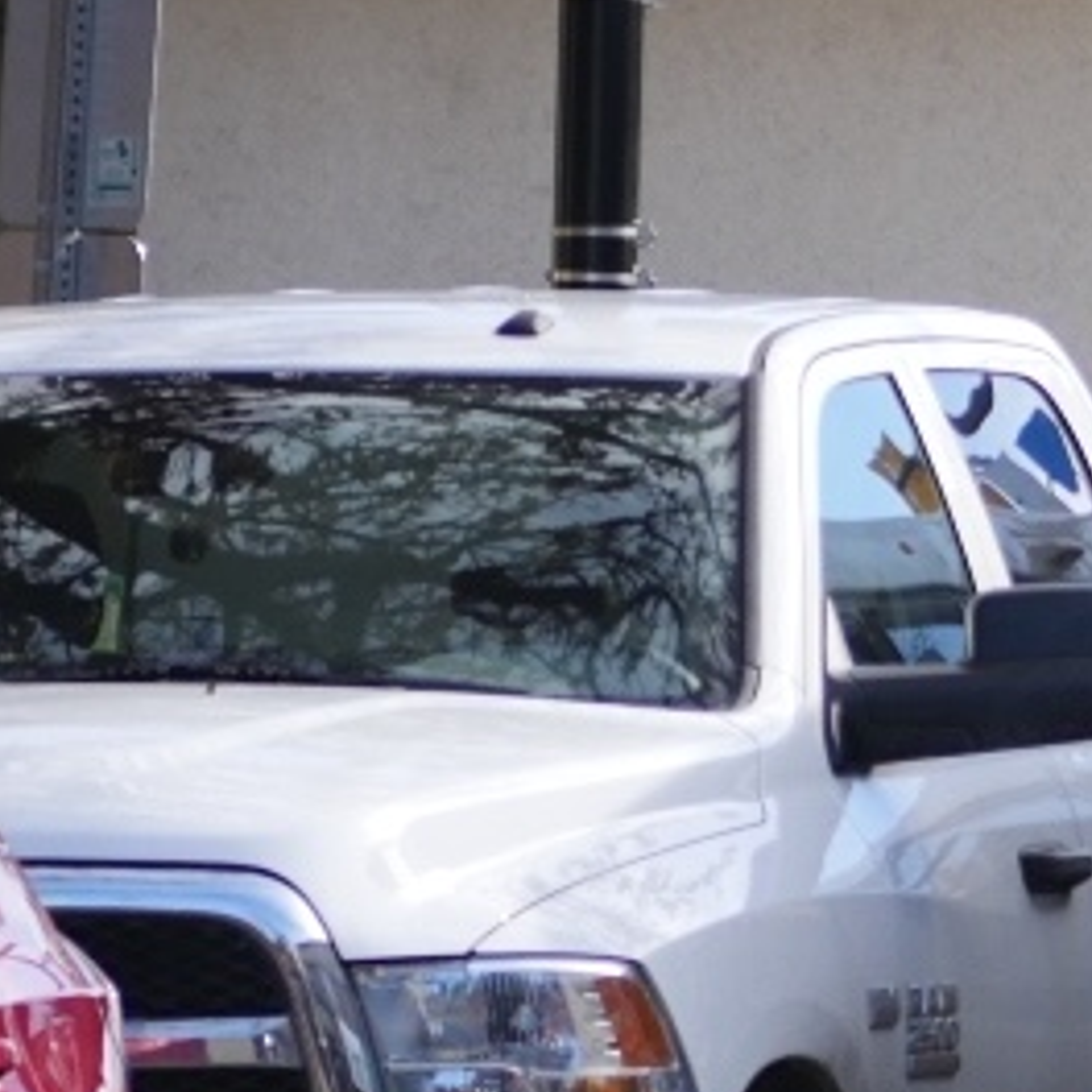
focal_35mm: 1337
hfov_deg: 1.3
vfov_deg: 1.3
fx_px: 47718
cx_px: 1928
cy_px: 587
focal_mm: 200
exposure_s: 1/500
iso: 400
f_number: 5.6
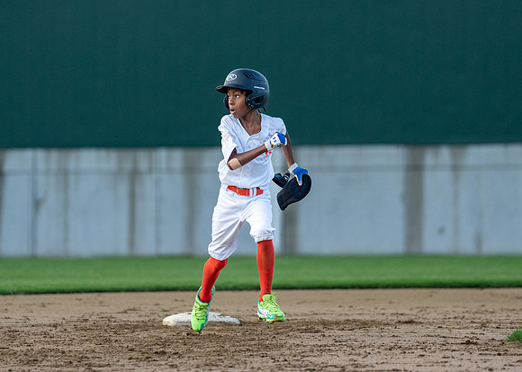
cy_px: 142
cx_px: 252
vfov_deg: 4.0
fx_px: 5323
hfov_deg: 5.6
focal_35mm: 359
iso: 640
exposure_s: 1/2500
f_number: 2.8
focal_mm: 200
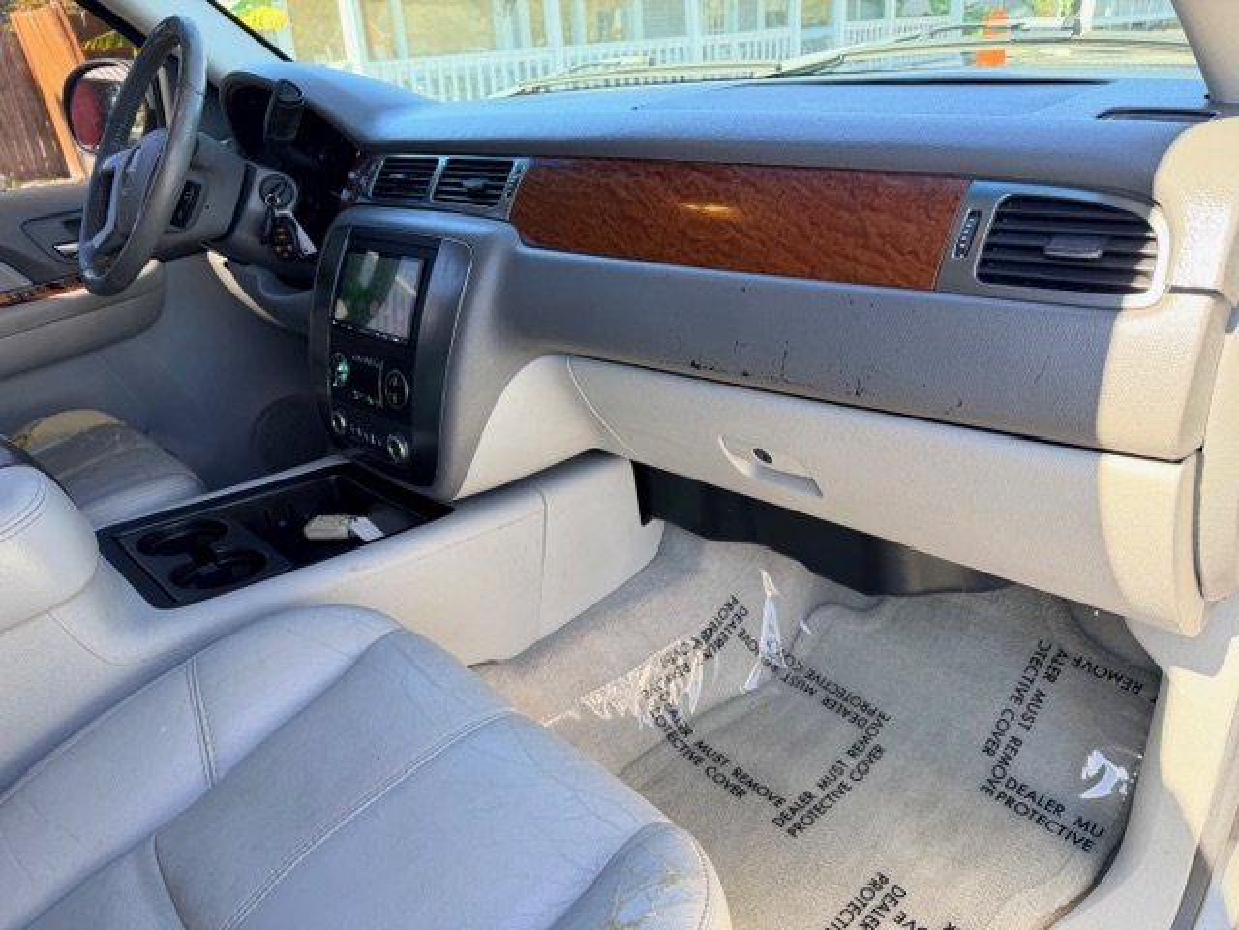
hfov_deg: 71.6
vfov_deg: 56.8
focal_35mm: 24
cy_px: 465
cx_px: 620
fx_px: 859
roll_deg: +4.9
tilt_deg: -26.3
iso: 80
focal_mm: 6.76
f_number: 1.78
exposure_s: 1/226
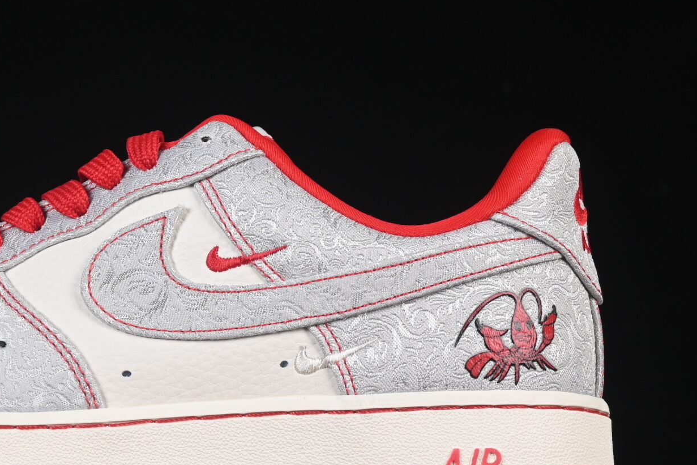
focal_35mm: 156
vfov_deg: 8.8
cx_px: 119
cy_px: 249
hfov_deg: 13.1
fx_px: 3020
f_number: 8
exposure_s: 1/80
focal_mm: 50
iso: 160
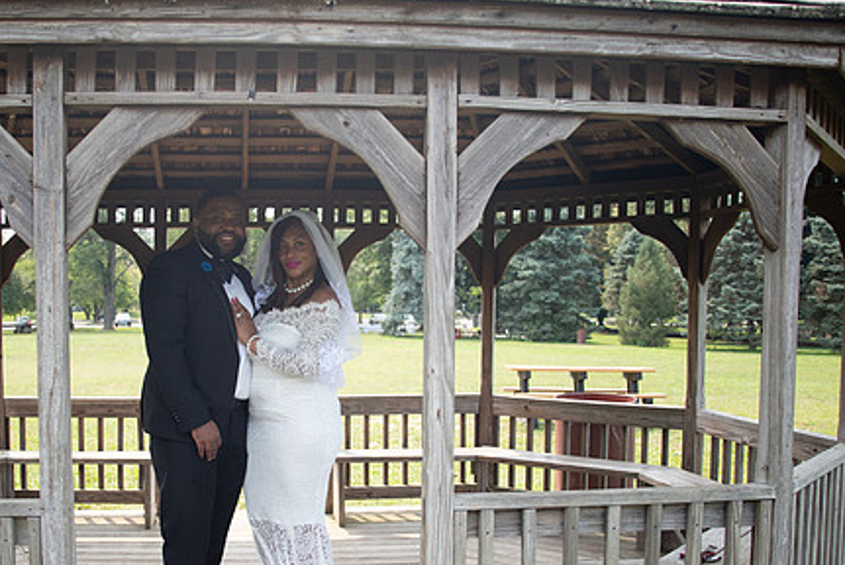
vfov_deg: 34.0
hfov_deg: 49.0
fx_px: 916
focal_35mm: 39
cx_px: 316
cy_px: 368
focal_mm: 28
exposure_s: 1/1600
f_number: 3.7
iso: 800
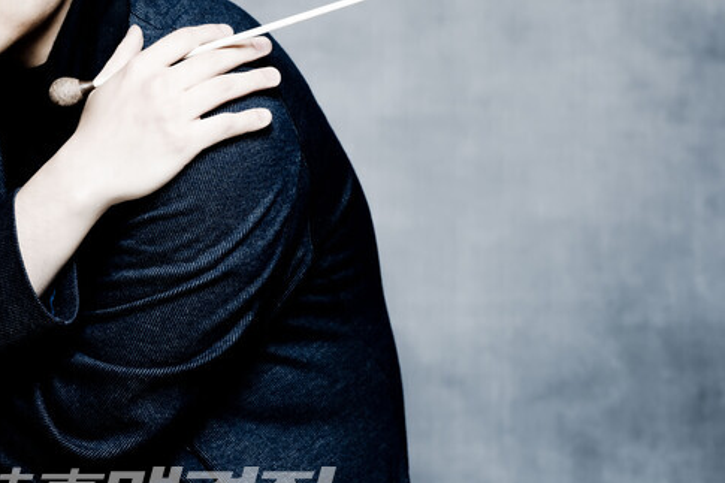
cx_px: 127
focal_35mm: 99
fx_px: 1993
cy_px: 60
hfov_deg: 20.3
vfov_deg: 13.7
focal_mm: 50
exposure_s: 1/160
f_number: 4
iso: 160
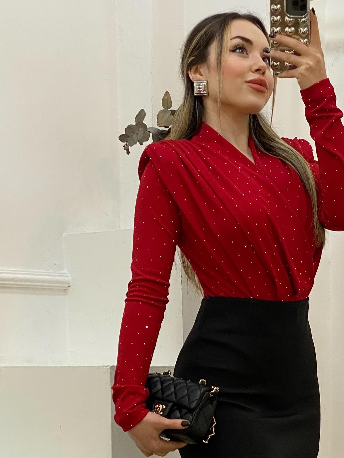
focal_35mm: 113
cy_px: 429
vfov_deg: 17.1
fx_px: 1497
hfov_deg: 13.1
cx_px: 236
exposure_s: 1/100
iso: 64
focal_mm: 6
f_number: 2
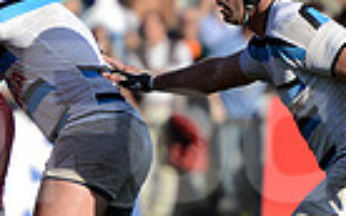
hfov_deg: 1.8
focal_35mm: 1158
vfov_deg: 1.1
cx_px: -85
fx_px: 10911
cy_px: 117
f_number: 4
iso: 500
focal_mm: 270
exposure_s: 1/2000
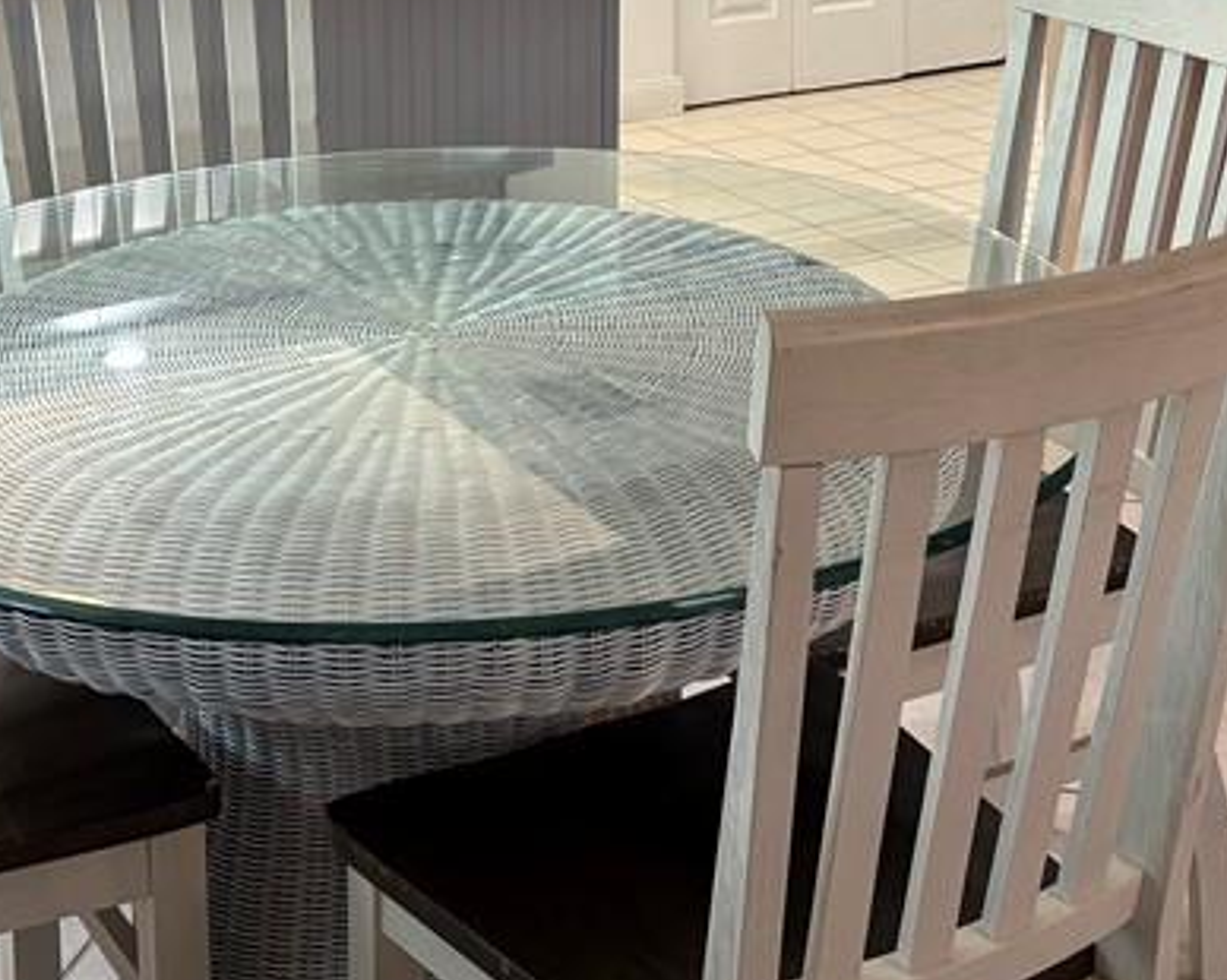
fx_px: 2432
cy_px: -133
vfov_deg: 21.5
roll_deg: +1.2
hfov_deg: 28.3
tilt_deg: -6.7
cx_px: 636
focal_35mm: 67
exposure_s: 1/60
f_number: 1.6
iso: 125
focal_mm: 5.96
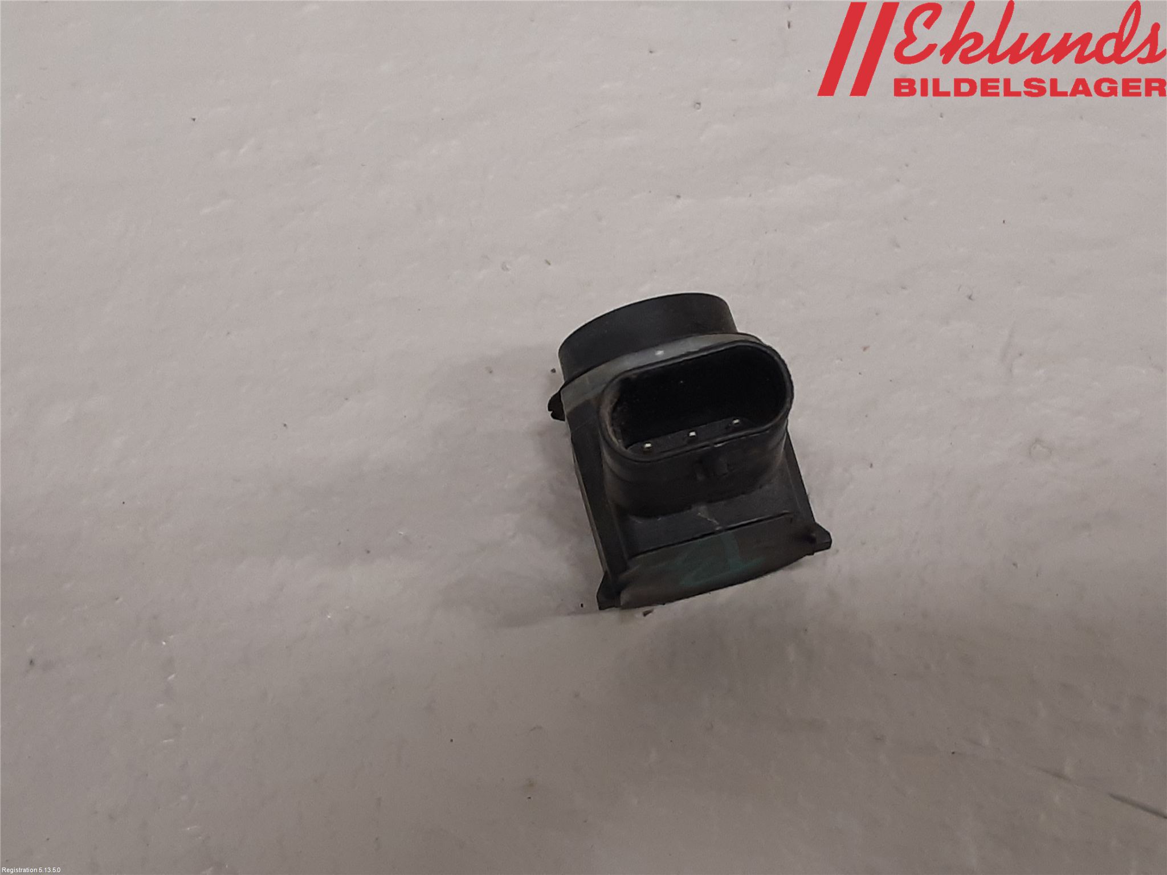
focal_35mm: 26
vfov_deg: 53.1
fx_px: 877
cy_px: 438
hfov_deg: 67.3
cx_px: 584
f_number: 1.7
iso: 125
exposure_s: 1/50
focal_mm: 3.93
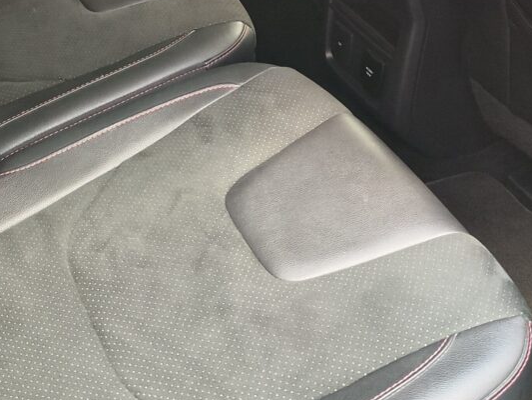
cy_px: -149
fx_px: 1061
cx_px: 218
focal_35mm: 69
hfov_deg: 28.1
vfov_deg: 19.3
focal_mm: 7.01
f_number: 1.69
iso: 376
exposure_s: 1/50
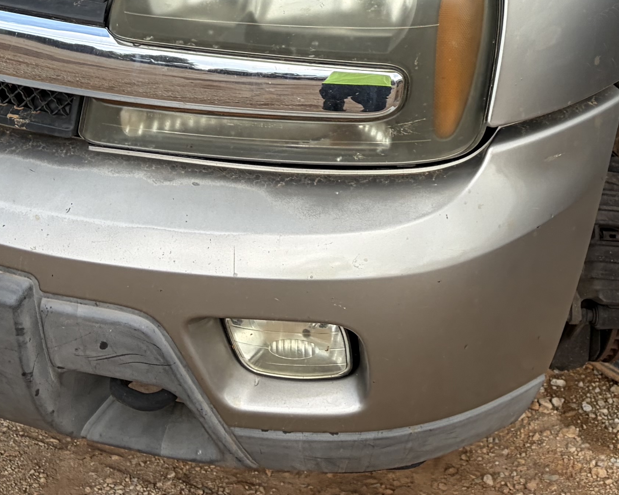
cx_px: 344
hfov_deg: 22.2
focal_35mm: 86
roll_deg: -4.3
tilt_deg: -13.6
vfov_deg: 16.6
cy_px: -186
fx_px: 1575
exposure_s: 1/1196
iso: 50
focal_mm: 5.96
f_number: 1.6
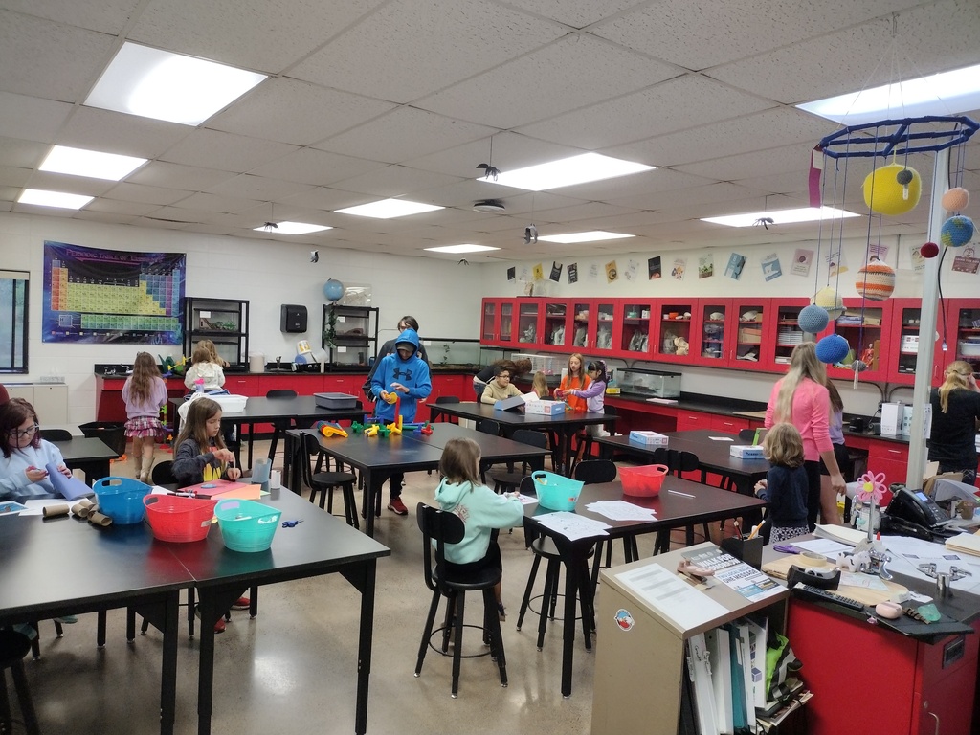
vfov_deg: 51.4
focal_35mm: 27
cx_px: 490
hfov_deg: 65.3
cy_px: 368
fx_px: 764
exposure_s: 1/60
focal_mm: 4.71
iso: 176
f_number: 1.7
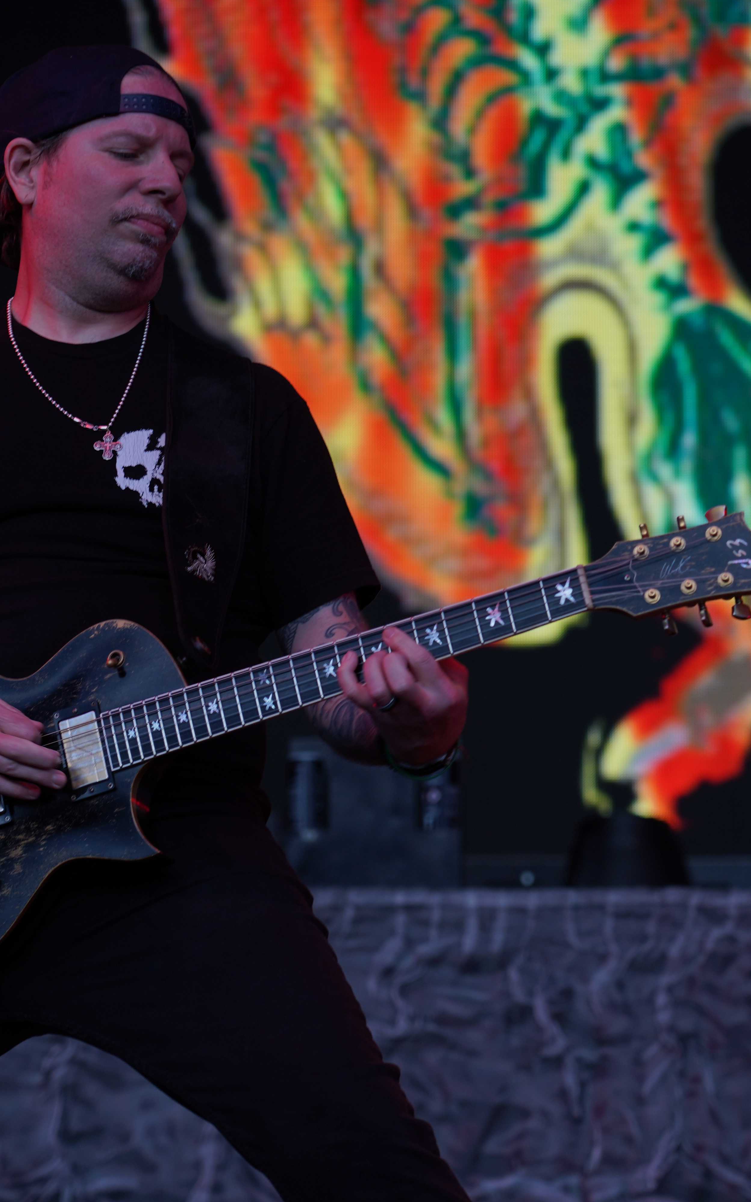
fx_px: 5272
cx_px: 248
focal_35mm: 161
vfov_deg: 13.0
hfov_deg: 8.1
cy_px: 600
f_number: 4.5
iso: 100
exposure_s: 1/200
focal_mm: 105
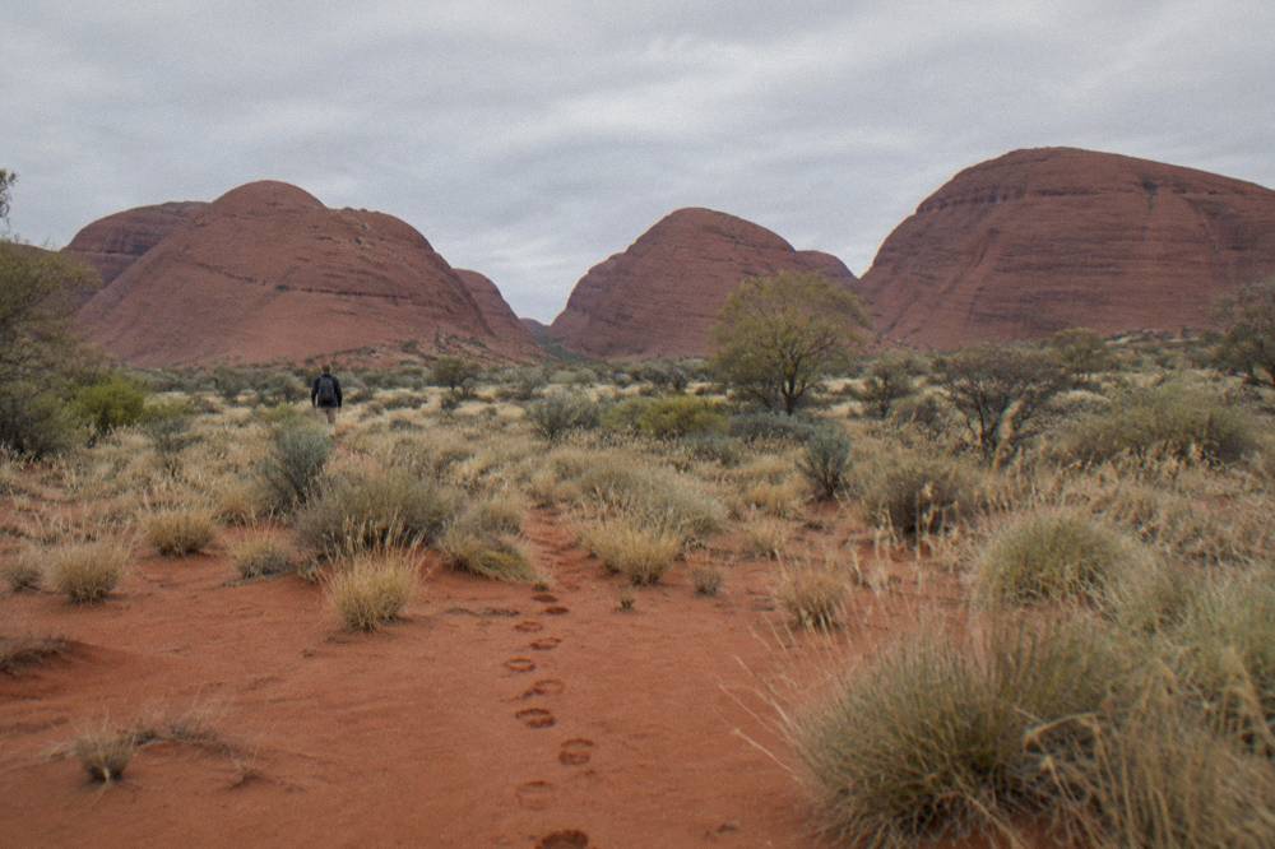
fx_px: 1735
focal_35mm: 49
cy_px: 424
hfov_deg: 40.4
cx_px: 638
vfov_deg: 27.5
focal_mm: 49
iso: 200
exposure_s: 1/800
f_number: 5.6
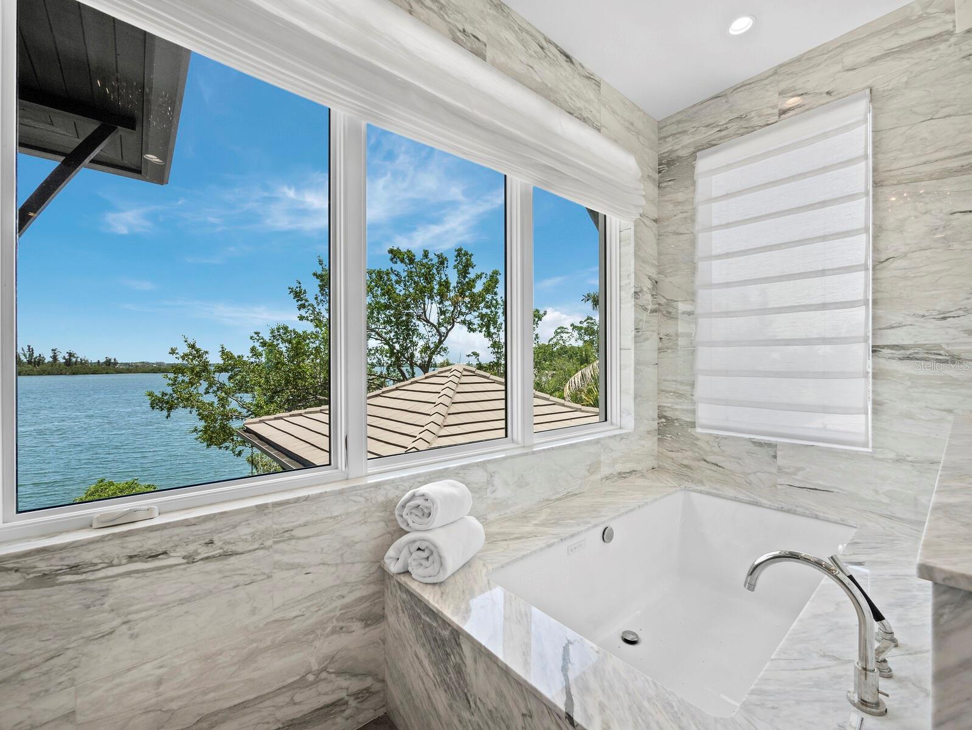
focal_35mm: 14
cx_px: 486
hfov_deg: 102.0
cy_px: 365
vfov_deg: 85.7
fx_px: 393
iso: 320
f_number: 11
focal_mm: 7
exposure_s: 1/25
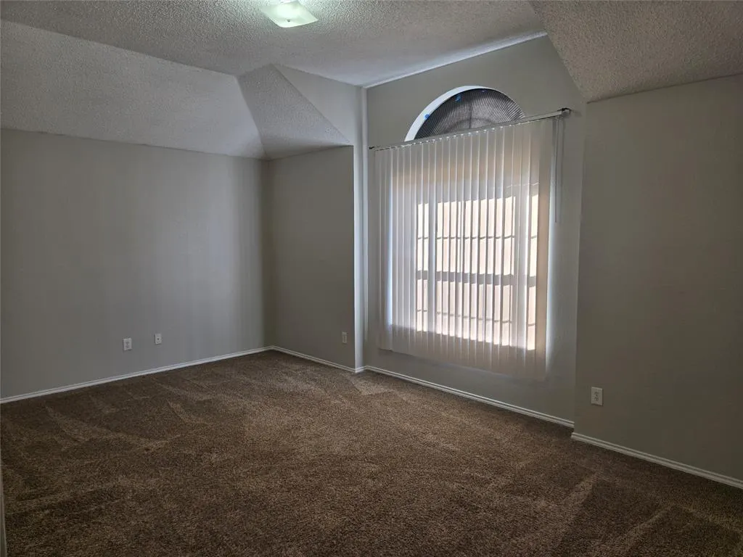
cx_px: 372
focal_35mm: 23
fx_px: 494
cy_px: 278
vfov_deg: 58.9
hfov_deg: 73.9
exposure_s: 1/120
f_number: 1.8
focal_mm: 5.4
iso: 50
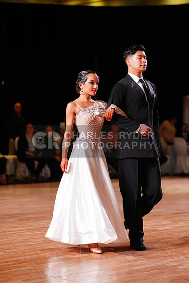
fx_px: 763
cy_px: 142
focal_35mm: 97
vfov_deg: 21.0
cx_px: 94
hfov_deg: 14.1
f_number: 2.8
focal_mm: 97
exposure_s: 1/400
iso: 1600
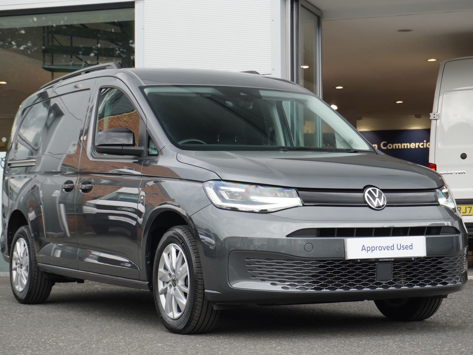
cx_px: 229
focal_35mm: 79
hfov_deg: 24.7
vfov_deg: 18.7
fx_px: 1080
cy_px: 178
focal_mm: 48
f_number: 5.6
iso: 500
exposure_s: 1/160
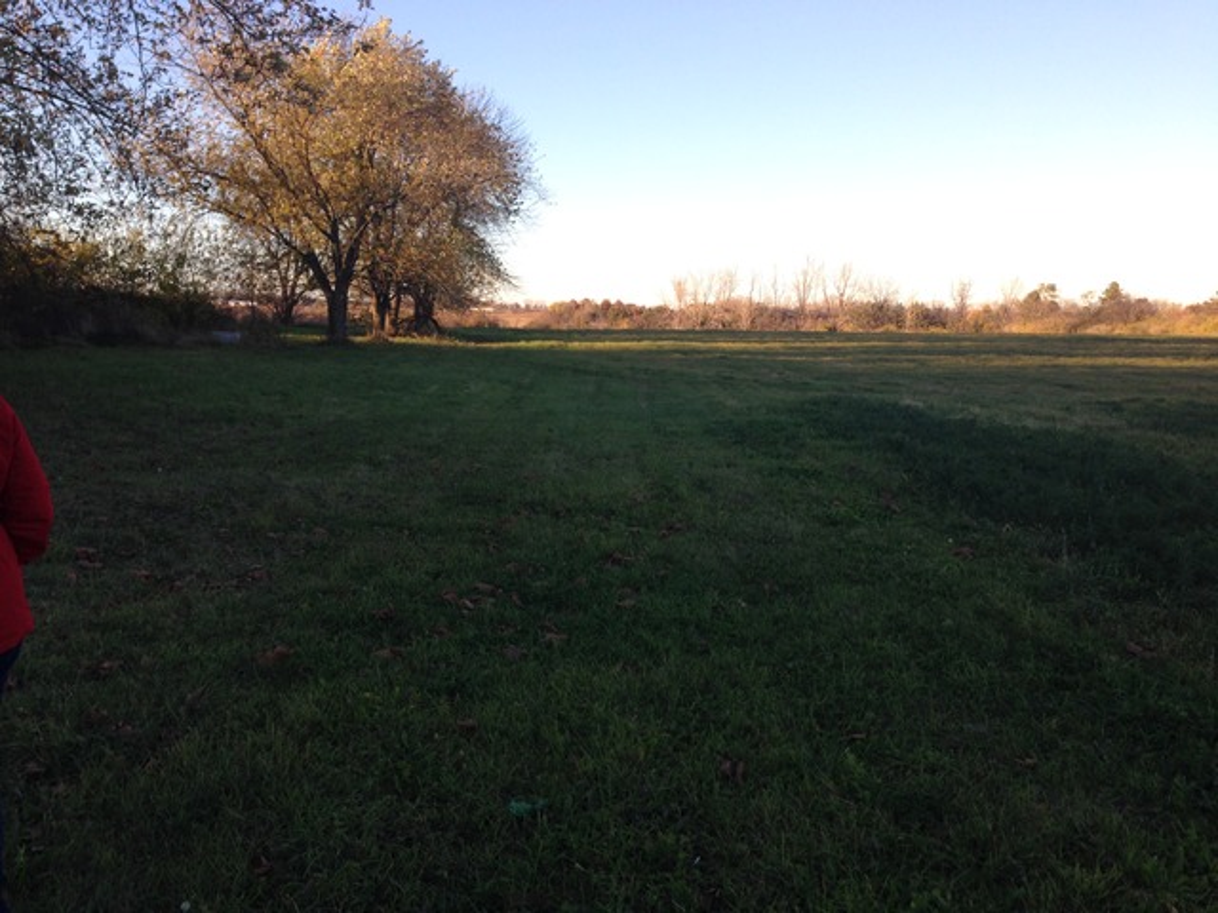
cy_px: 456
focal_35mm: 33
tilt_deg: -6.5
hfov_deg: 55.4
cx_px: 609
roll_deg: -0.3
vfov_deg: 42.9
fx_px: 1161
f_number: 2.4
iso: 50
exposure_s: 1/420
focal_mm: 4.12
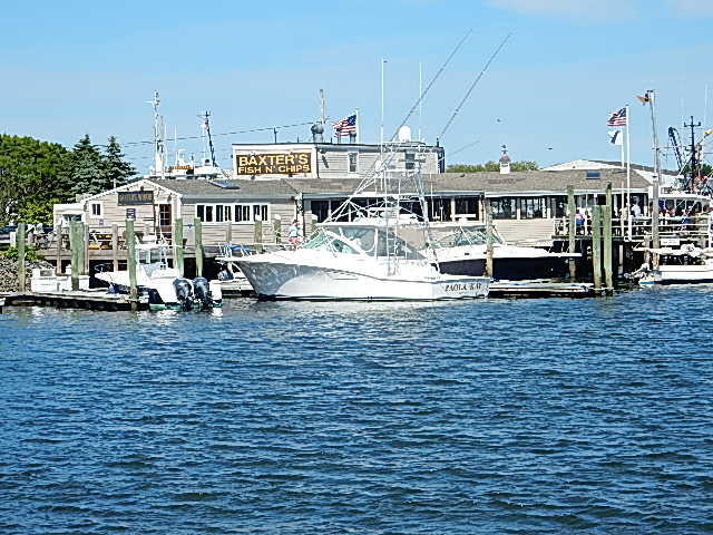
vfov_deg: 14.9
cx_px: 356
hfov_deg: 19.8
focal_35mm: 99
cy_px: 268
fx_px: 2039
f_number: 5.3
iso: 125
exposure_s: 1/800
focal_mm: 17.6
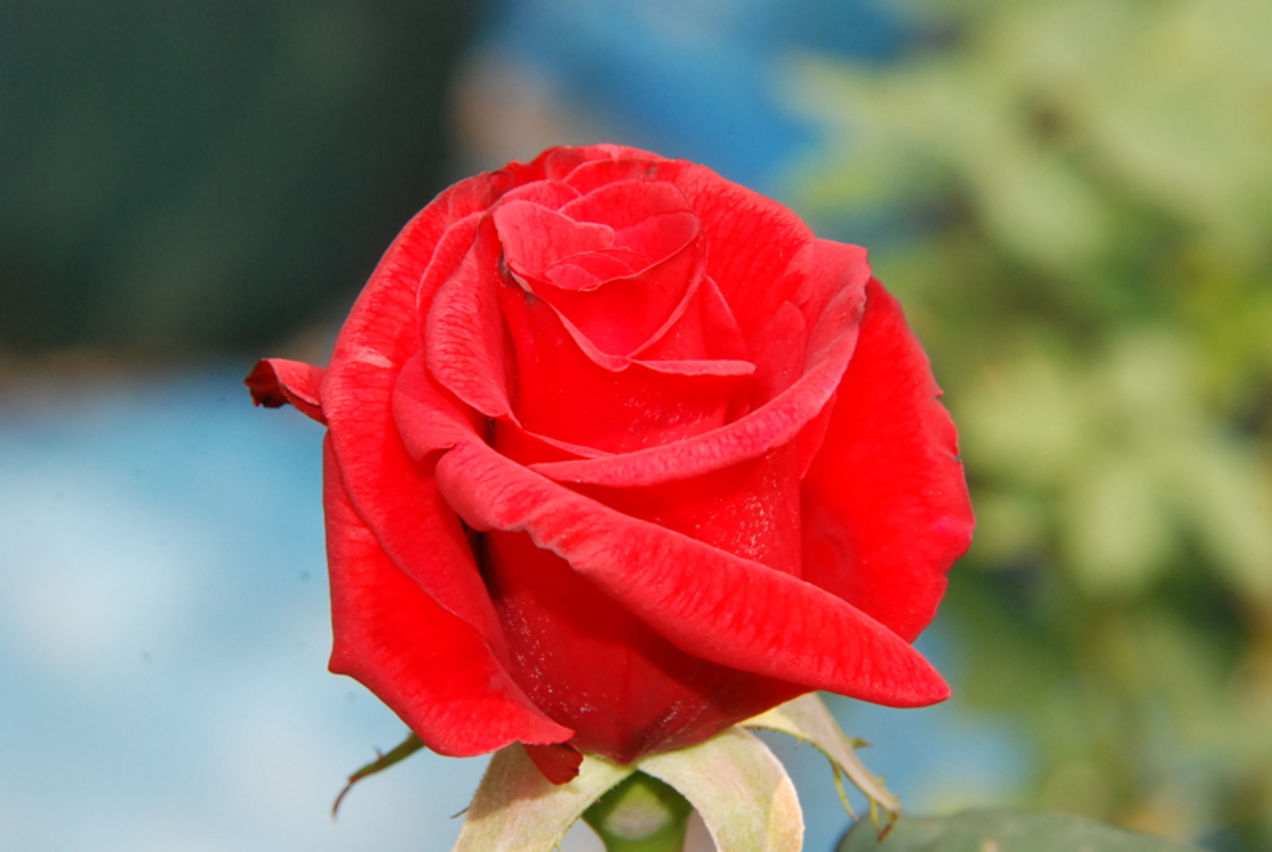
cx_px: 636
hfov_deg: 4.6
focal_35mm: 450
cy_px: 426
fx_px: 15923
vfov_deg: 3.1
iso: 800
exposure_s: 1/200
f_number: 16
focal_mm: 300
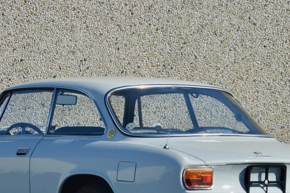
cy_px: 187
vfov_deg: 4.6
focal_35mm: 297
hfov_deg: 6.9
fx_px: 2390
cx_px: 114
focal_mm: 90
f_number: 5.6
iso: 220
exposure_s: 1/500
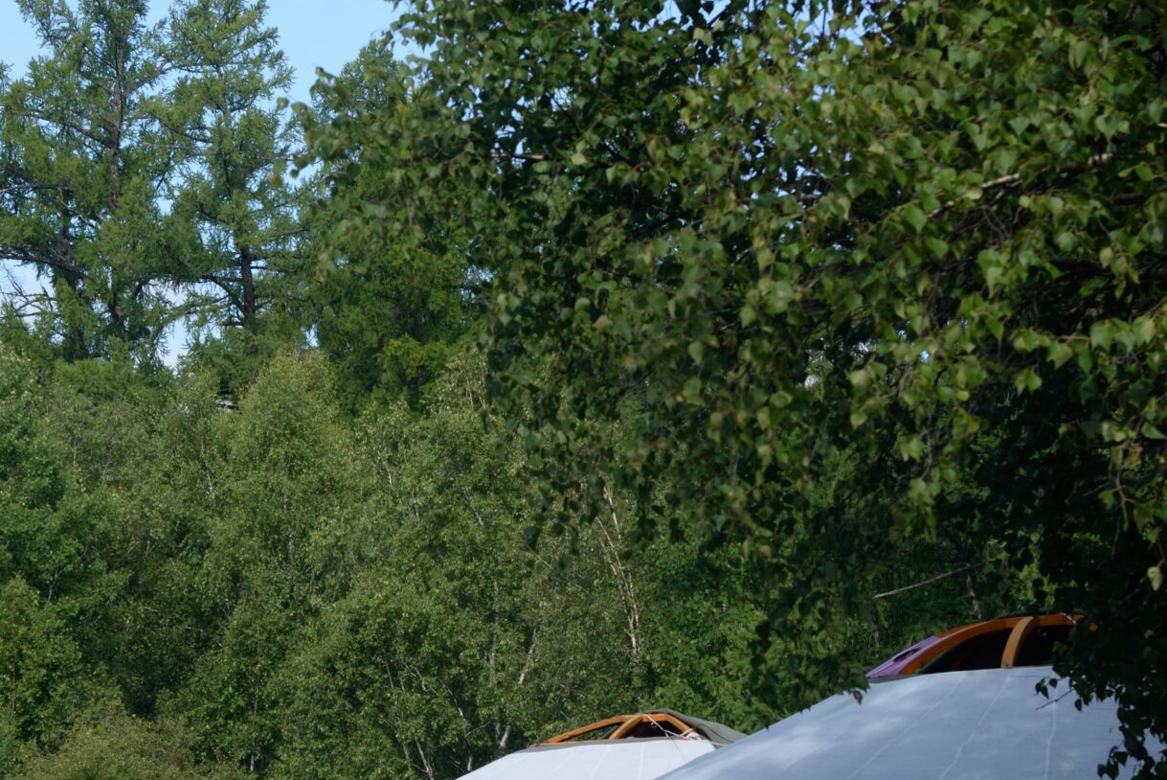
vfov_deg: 9.3
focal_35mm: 147
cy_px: 738
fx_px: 4767
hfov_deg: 13.9
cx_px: 214
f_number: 16
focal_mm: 70
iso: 400
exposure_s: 1/400
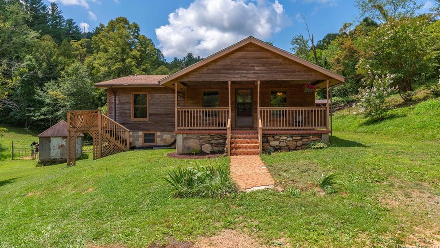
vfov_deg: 42.7
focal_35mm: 27
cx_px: 218
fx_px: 315
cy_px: 100
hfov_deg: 69.8
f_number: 8
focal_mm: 25
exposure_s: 1/1000
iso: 400
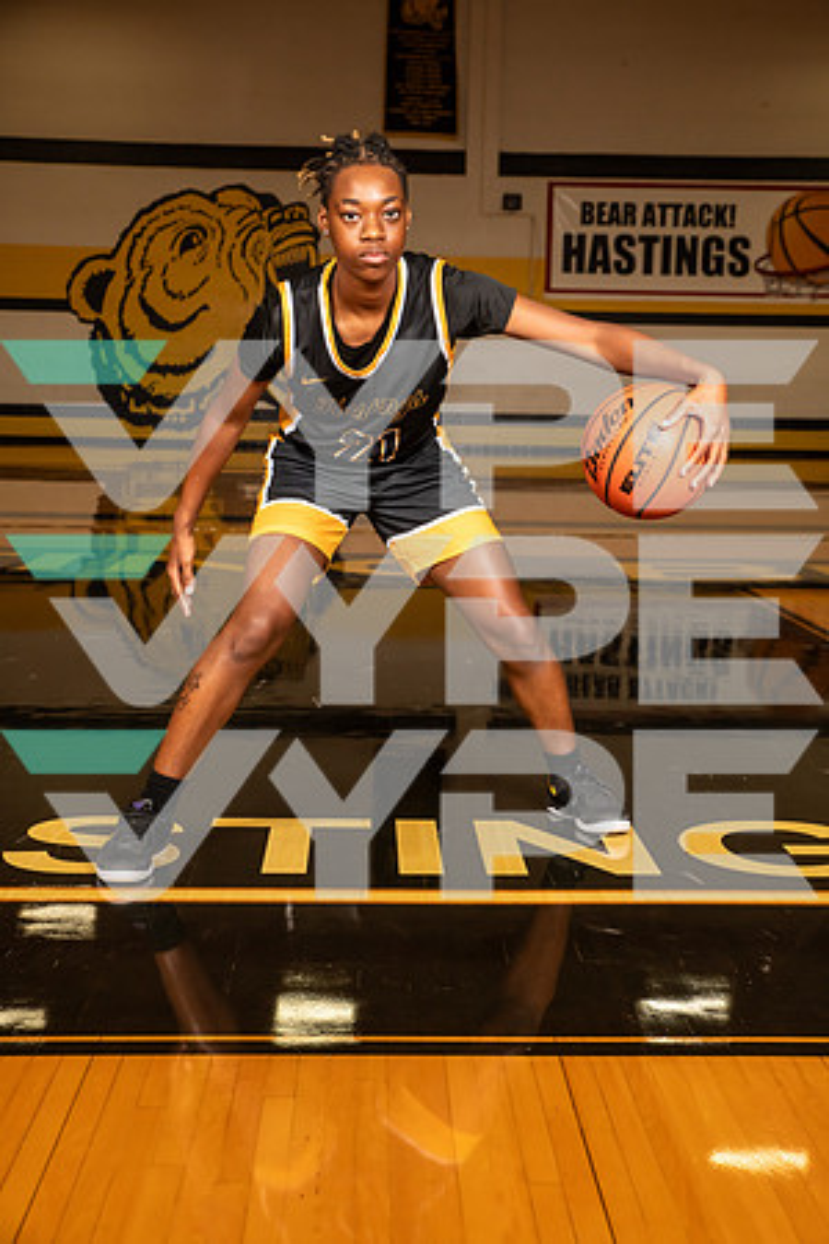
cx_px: 414
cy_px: 622
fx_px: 1727
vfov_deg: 39.6
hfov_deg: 27.0
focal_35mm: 50
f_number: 7.1
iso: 640
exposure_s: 1/400
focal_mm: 50
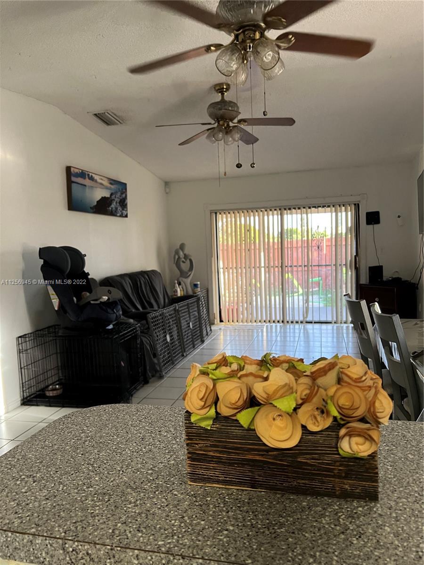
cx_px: 212
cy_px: 282
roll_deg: +2.9
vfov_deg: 67.3
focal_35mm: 26
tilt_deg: -4.9
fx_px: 425
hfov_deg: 53.1
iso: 200
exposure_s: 1/60
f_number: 1.5
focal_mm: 5.7
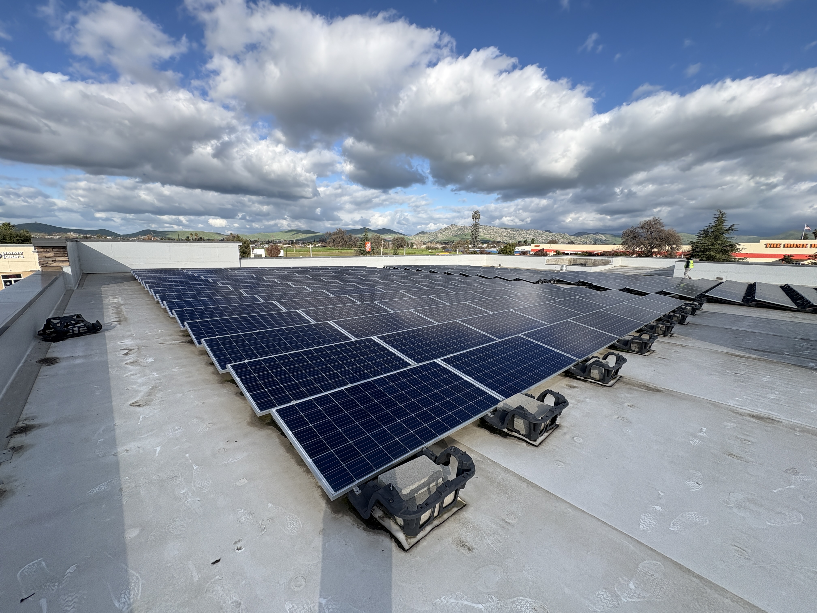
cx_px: 408
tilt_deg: -10.9
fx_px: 330
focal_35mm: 14
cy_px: 306
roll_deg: -1.0
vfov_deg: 85.7
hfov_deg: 102.1
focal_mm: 2.22
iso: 50
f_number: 2.2
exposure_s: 1/1449
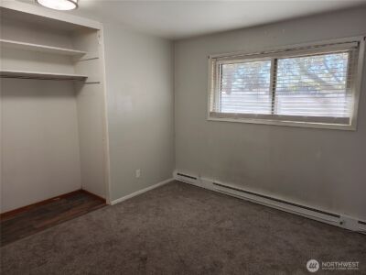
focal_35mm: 24
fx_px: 254
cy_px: 138
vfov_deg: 56.8
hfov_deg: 71.6
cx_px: 183
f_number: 1.8
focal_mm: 5.41
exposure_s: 1/60
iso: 888
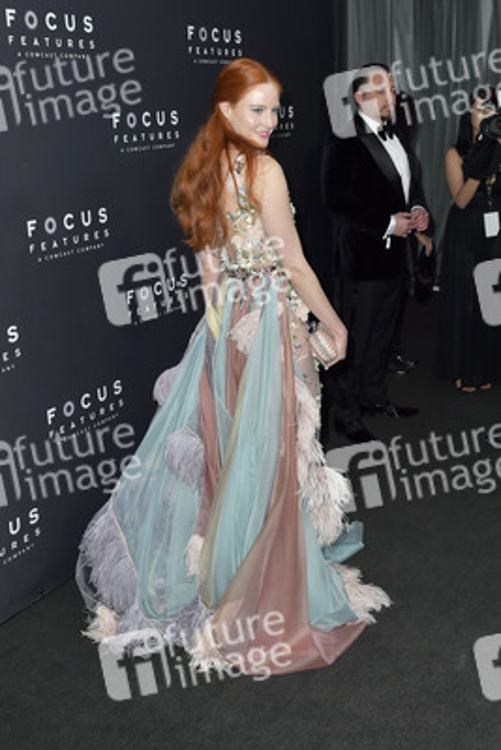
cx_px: 250
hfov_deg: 41.1
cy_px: 375
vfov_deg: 58.7
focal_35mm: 32
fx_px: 667
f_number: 6.3
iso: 500
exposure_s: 1/250
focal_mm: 32
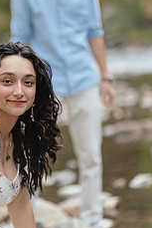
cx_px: 7
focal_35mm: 167
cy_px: 92
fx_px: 1056
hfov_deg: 8.2
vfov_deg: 12.3
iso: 160
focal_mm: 85
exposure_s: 1/400
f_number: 1.8
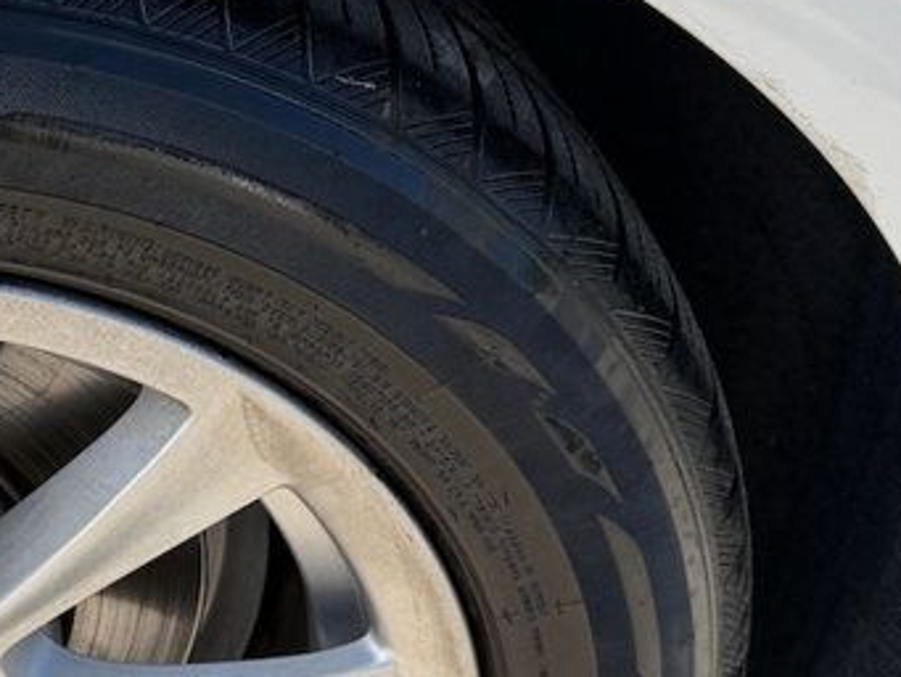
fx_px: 1875
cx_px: -159
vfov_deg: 20.3
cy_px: 513
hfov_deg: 24.6
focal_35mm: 72
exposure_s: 1/2611
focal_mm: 6.76
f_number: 1.78
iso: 100
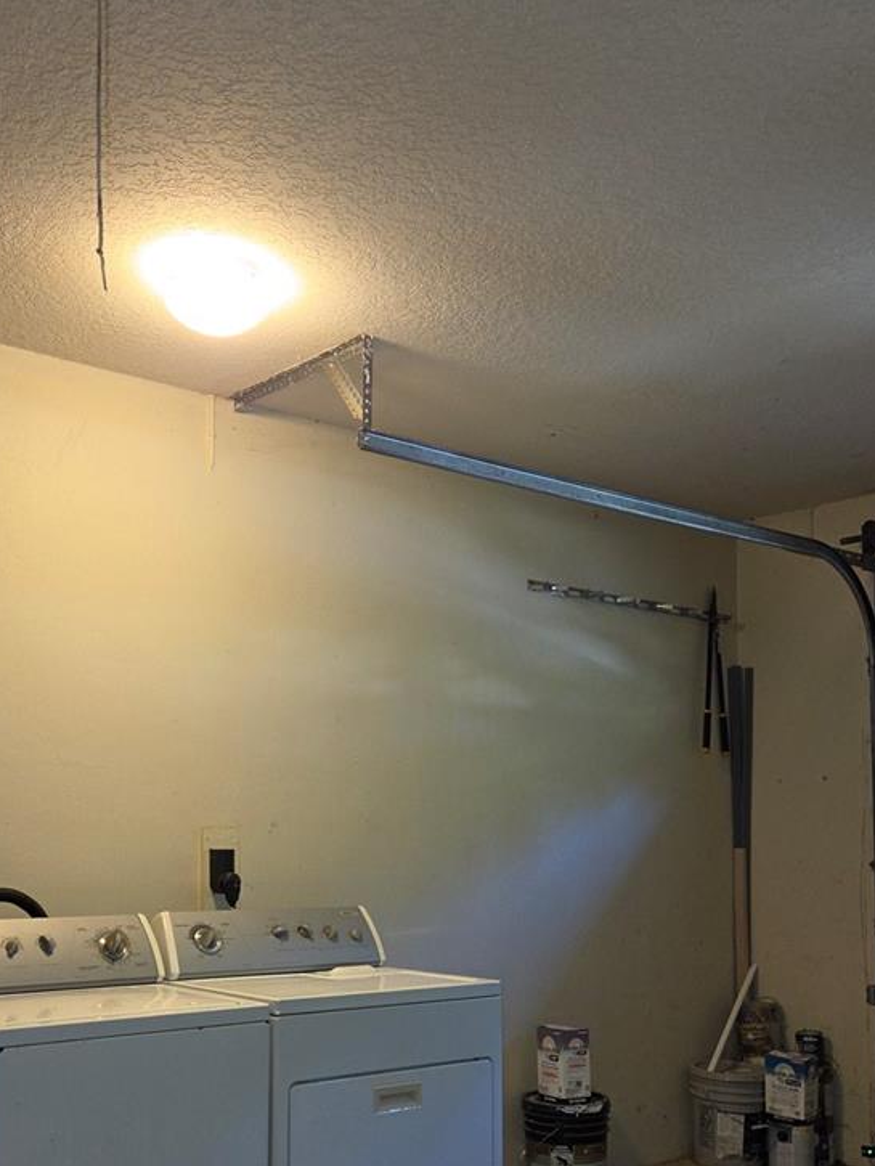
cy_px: 797
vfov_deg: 48.0
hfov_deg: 37.6
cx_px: 348
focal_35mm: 38
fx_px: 1280
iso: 125
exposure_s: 1/40
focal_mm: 5.4
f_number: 1.8
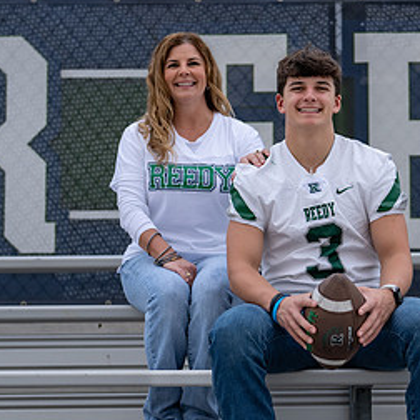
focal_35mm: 113
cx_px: 345
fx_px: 1551
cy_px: 232
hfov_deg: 15.3
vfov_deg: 15.4
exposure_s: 1/320
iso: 250
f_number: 1.8
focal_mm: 50
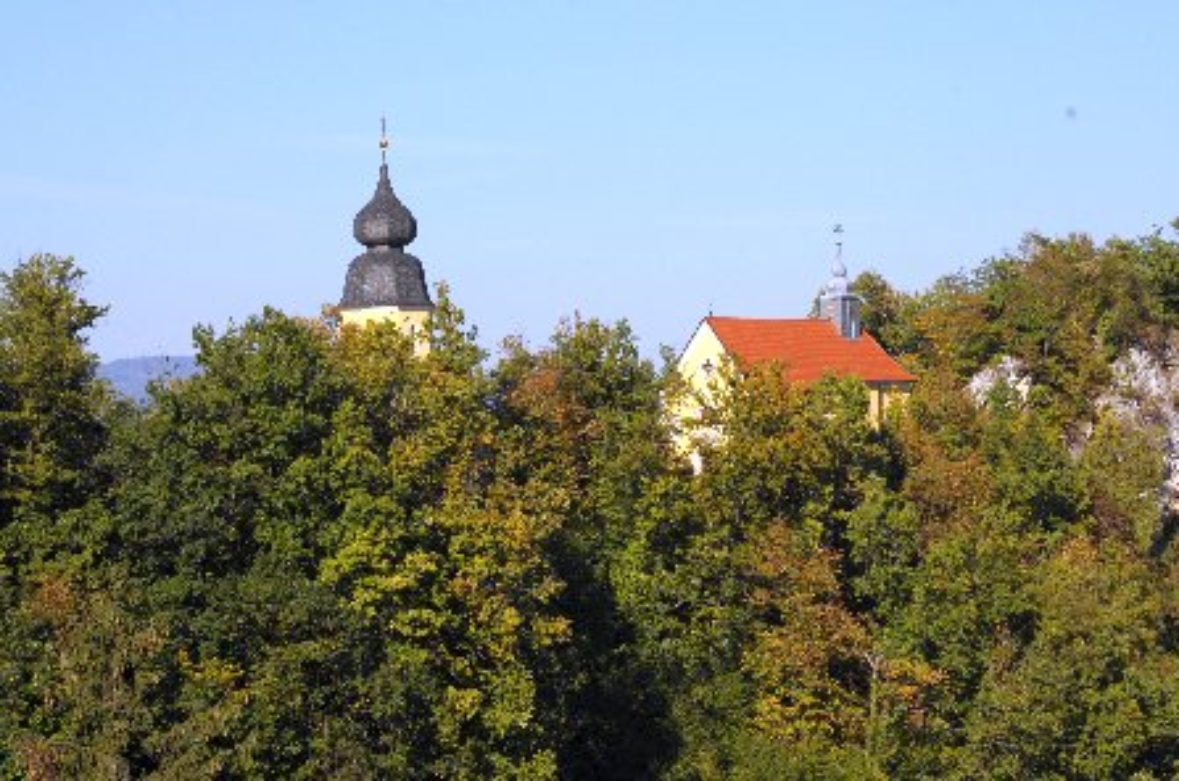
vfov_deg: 10.7
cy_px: 390
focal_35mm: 128
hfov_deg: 16.1
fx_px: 4167
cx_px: 590
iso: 400
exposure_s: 1/500
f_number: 11
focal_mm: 85
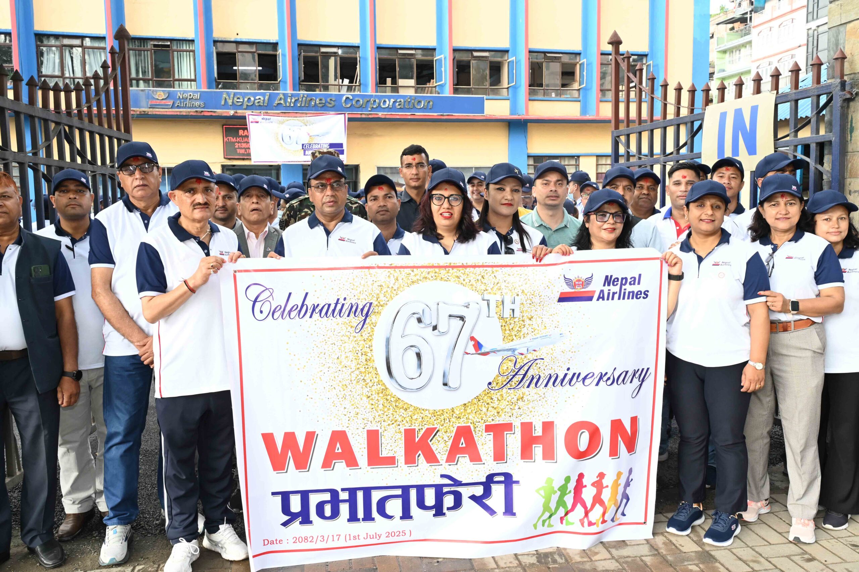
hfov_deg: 62.0
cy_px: 286
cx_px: 430
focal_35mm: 30
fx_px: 715
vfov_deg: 43.5
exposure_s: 1/200
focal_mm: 30
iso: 2000
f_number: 9
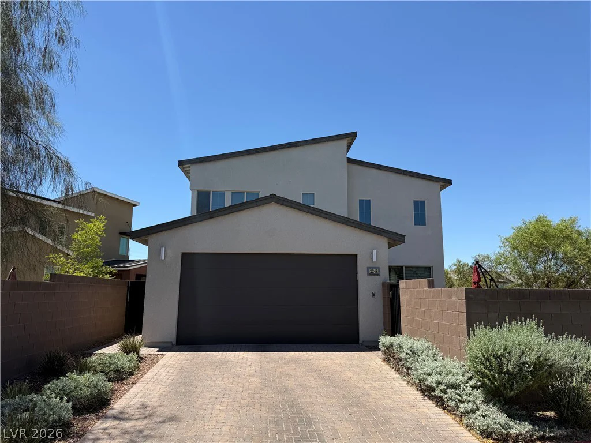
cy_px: 222
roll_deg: -0.9
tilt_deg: +9.4
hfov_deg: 71.6
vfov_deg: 56.8
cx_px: 296
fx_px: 410
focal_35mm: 24
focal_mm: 6.76
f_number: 1.78
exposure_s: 1/4167
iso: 80
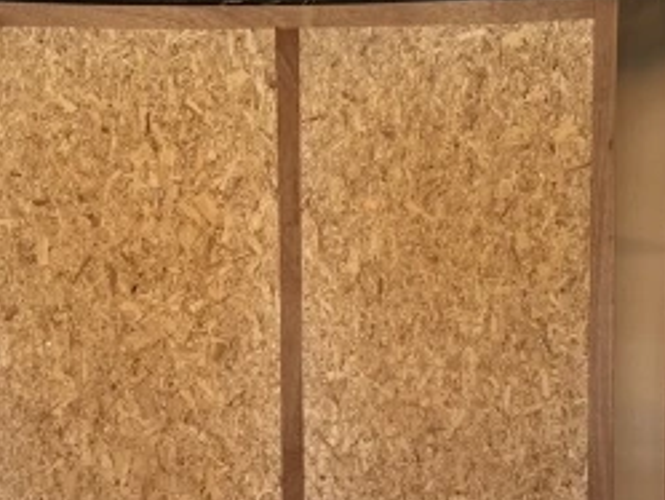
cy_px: 356
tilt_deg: -4.2
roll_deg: +0.1
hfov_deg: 25.3
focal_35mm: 77
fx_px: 1480
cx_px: 296
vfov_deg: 19.1
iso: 80
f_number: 1.78
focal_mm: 6.76
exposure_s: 1/637
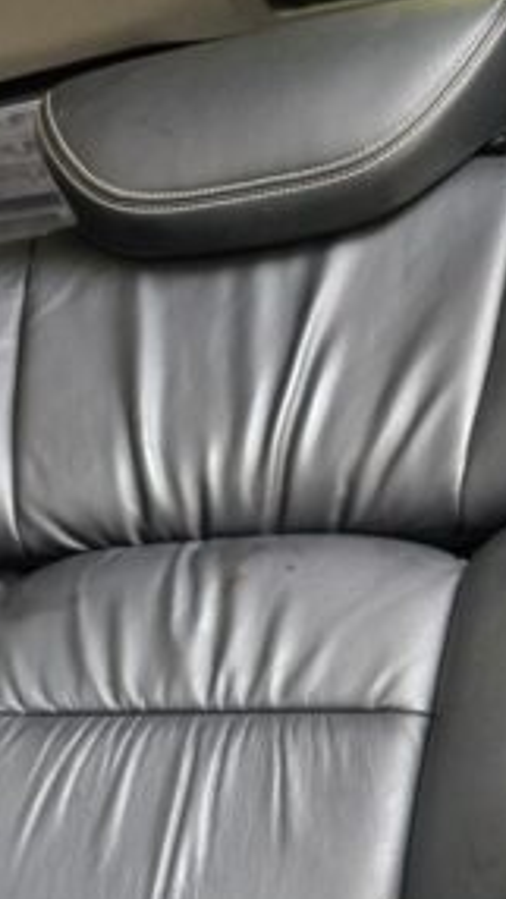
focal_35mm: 70
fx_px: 1669
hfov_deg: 14.7
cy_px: 930
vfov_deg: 28.1
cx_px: -456
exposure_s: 1/60
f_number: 1.8
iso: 1000
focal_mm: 5.4
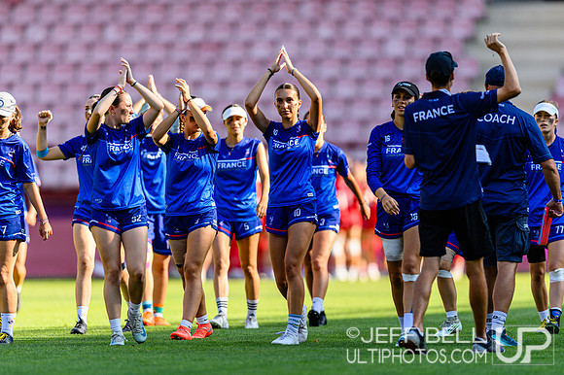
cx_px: 282
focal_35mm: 480
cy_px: 188
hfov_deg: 4.3
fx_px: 7515
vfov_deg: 2.9
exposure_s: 1/1250
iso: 280
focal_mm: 400
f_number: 3.2
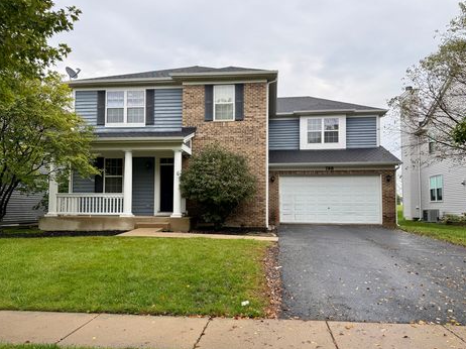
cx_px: 231
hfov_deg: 67.3
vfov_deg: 53.0
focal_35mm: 26
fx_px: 350
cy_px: 186
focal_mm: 6.76
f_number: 1.78
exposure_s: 1/722
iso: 100
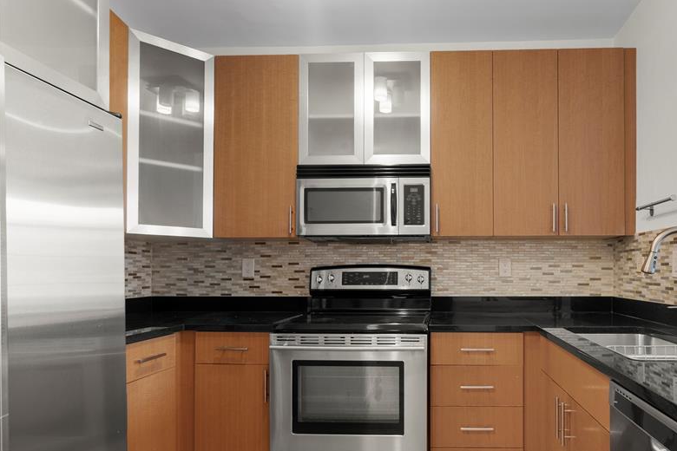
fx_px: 395
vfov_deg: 59.1
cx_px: 429
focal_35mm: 21
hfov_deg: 79.5
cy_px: 268
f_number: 9
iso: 250
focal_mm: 16
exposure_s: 3.2
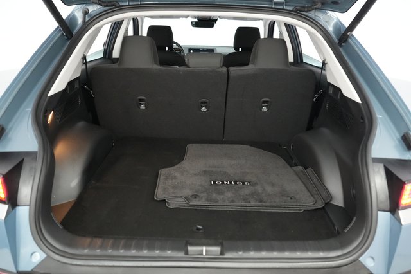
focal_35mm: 28
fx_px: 319
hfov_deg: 65.5
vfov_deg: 46.4
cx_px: 206
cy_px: 137
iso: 8000
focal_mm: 28
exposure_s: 1/160
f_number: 2.8
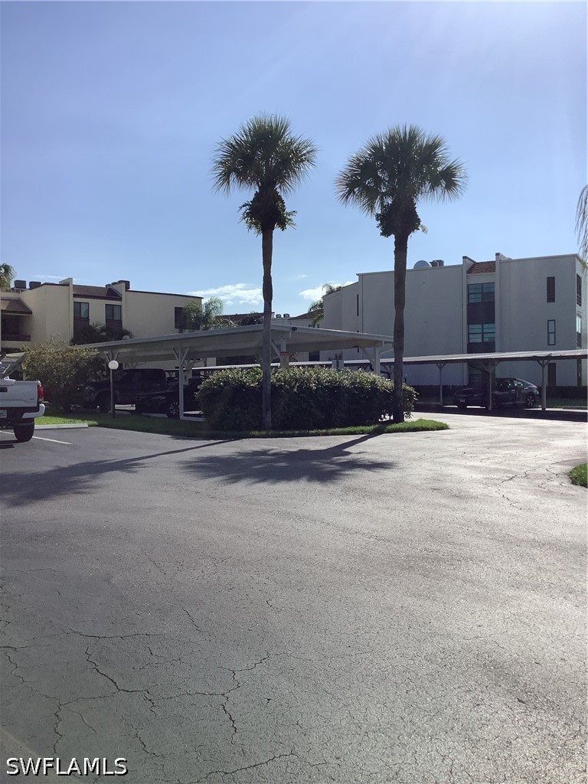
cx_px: 294
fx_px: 702
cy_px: 392
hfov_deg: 45.4
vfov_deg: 58.4
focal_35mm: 31
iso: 25
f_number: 2.4
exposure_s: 1/3268
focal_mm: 3.3
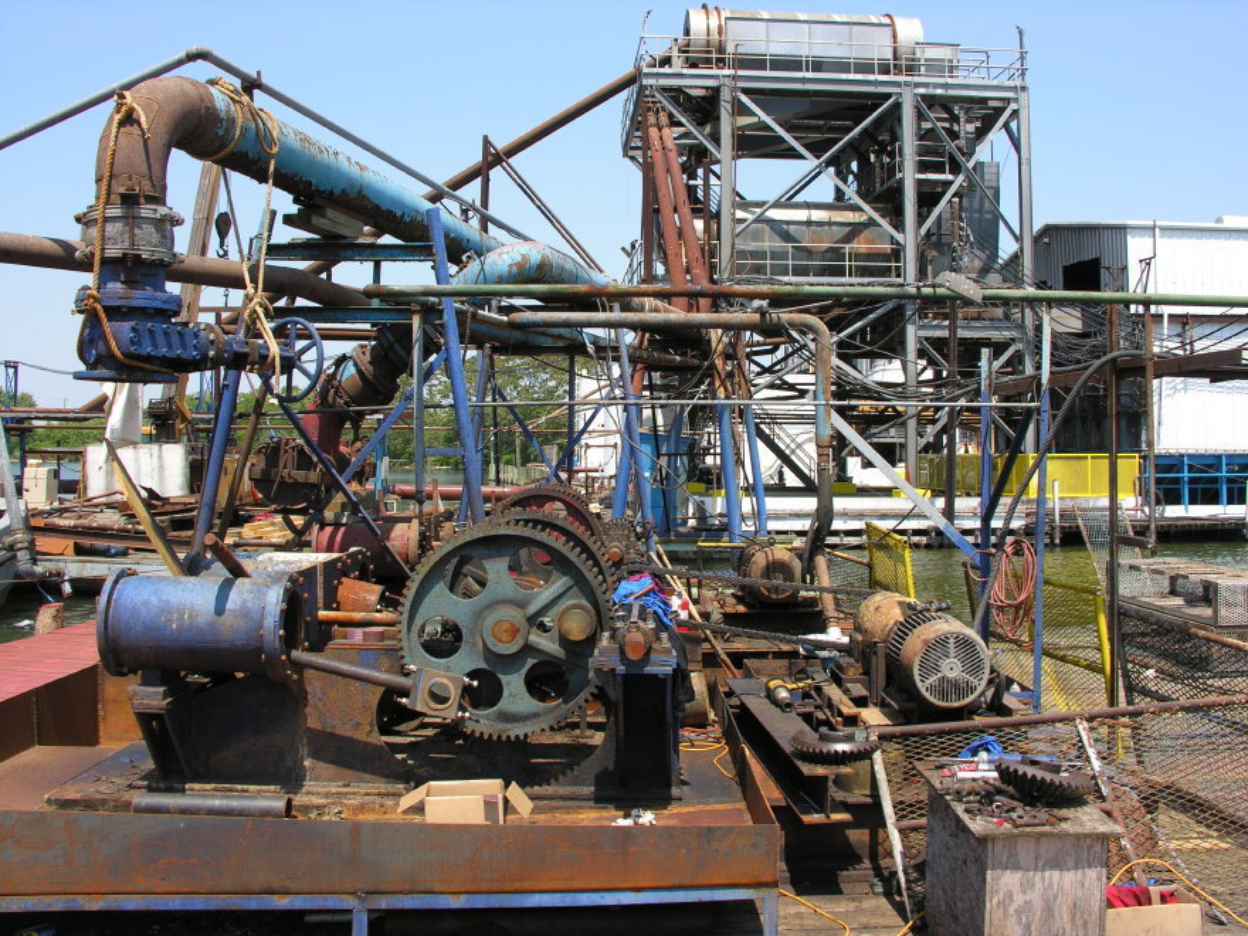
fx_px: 1262
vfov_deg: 40.7
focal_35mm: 35
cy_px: 468
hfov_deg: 52.6
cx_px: 624
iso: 50
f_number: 5.6
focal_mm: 8.9
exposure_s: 1/175
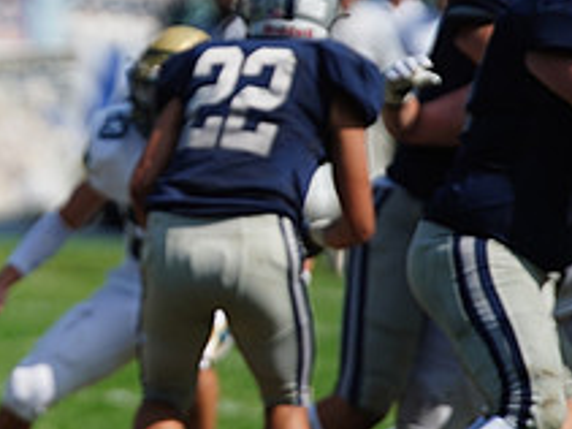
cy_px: 151
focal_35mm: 793
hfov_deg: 2.5
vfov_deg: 1.9
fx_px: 13096
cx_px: -130
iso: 400
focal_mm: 300
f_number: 2.8
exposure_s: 1/6400
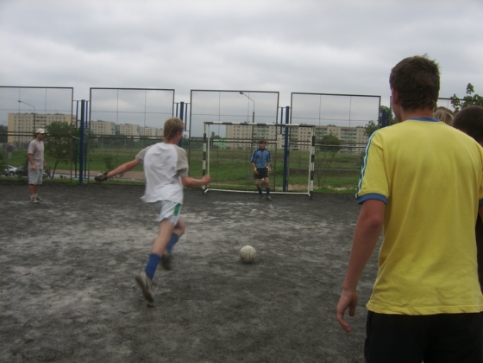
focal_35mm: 35
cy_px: 182
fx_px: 488
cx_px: 242
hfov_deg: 52.6
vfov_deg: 40.7
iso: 50
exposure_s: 1/136
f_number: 5.8
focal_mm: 5.95
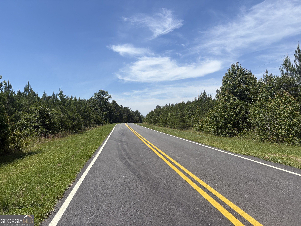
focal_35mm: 26
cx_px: 150
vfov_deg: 53.1
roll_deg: +2.5
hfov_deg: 67.3
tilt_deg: +1.4
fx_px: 226
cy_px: 113
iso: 50
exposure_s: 1/4608
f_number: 1.6
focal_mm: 5.96
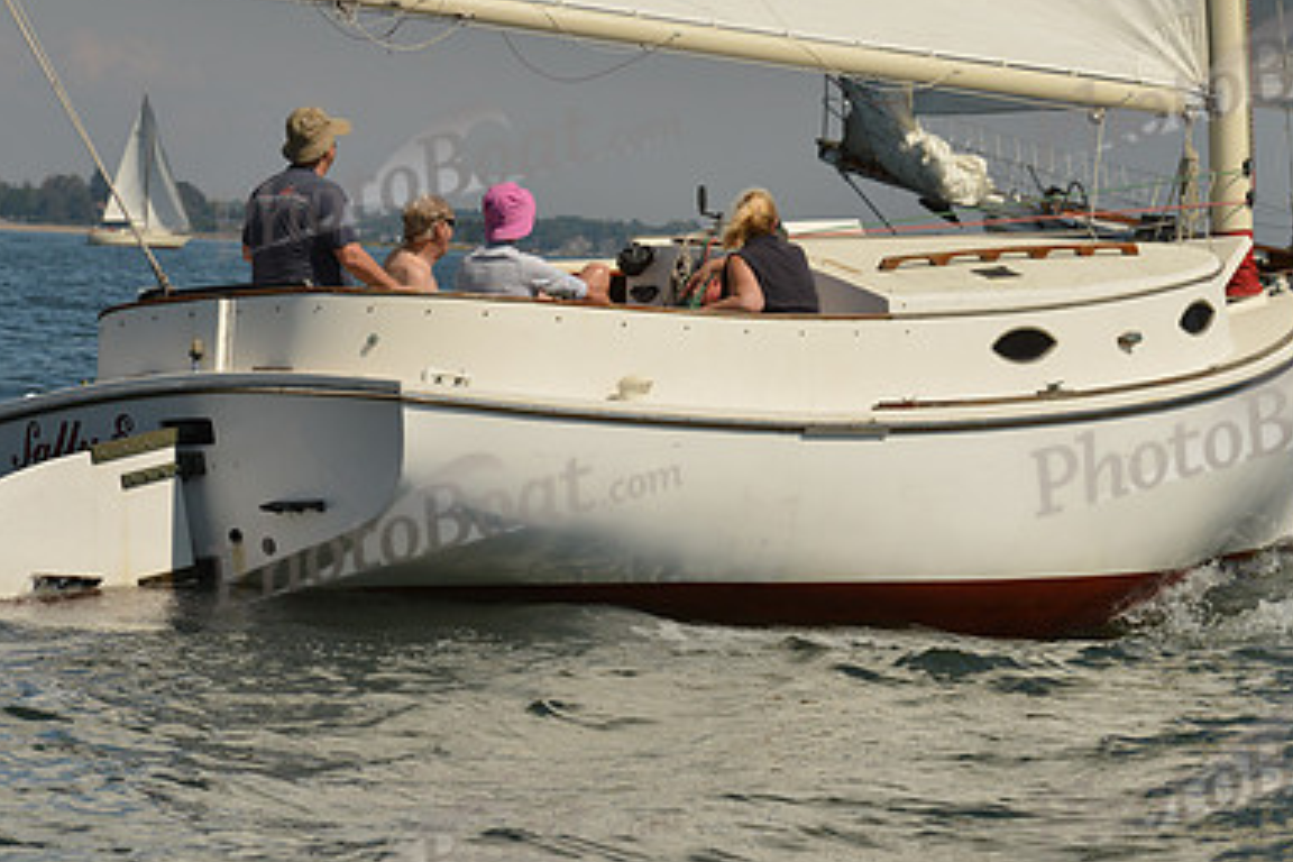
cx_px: 859
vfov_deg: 9.3
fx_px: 5315
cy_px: 301
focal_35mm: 148
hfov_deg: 13.8
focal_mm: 98
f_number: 8
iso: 400
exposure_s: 1/1250
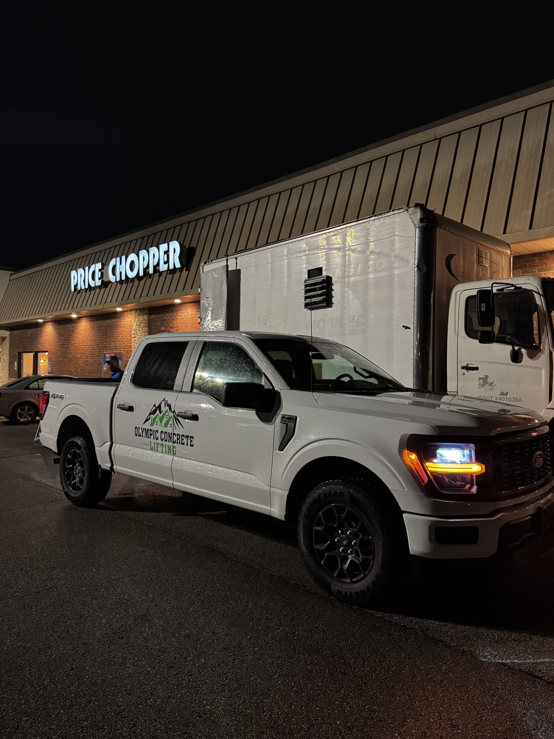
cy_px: 370
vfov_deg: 71.6
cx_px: 277
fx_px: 512
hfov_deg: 56.8
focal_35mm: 24
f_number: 1.78
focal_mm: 6.76
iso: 800
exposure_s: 1/40
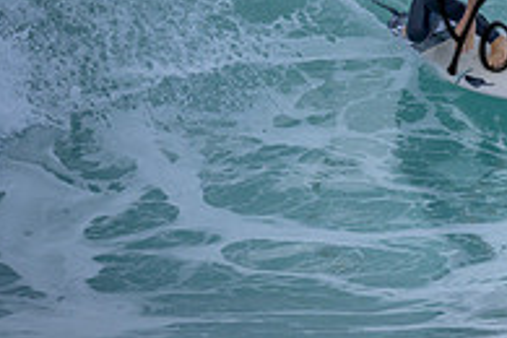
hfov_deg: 0.9
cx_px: 705
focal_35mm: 2377
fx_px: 33473
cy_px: 12
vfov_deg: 0.6
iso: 640
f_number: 6.3
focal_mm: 800
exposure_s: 1/2000
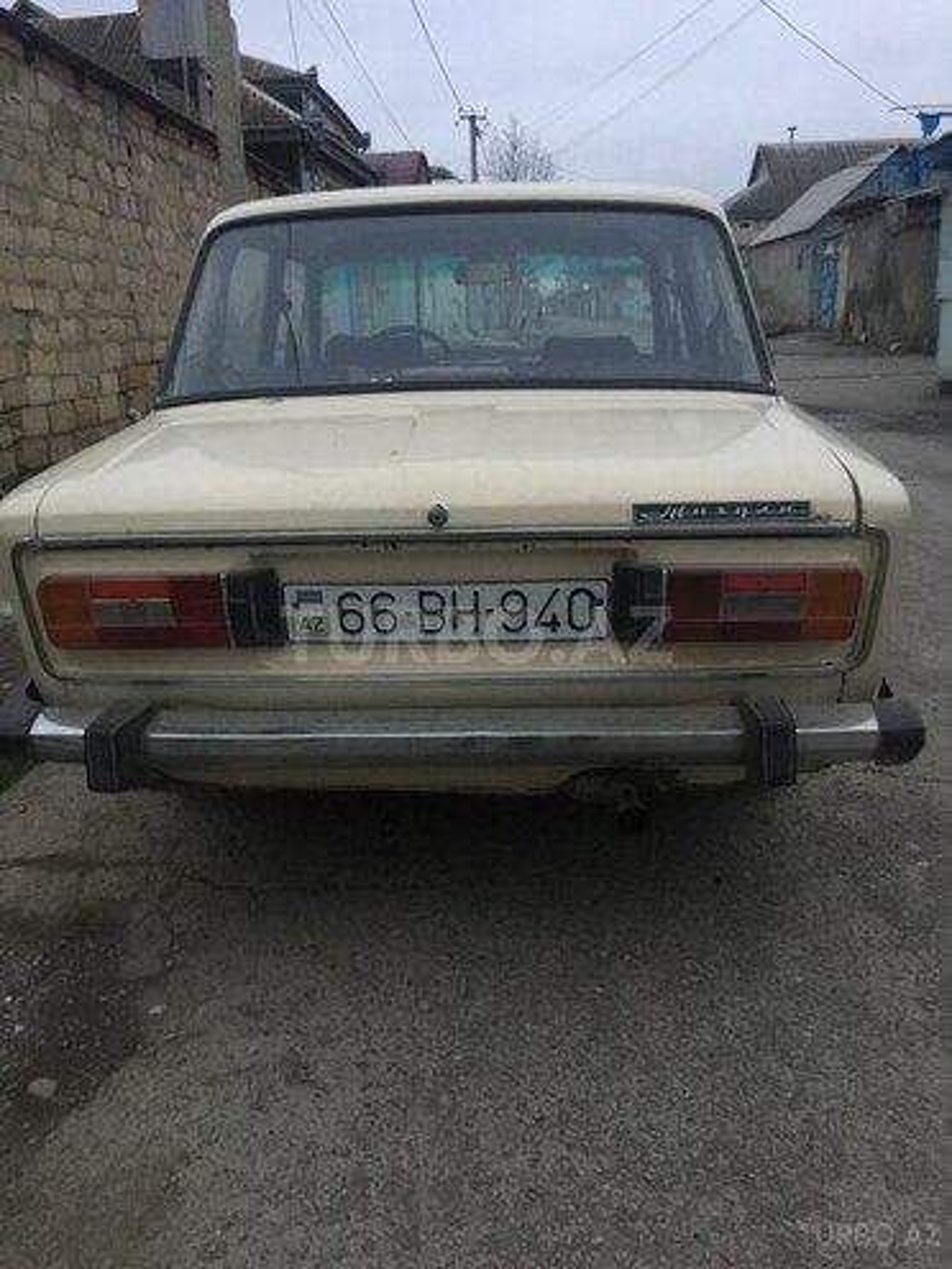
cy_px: 634
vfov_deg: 61.7
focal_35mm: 29
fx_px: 1063
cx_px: 476
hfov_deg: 48.2
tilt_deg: -15.9
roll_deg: +2.3
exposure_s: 1/8
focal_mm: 4.15
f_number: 2.2
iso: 160
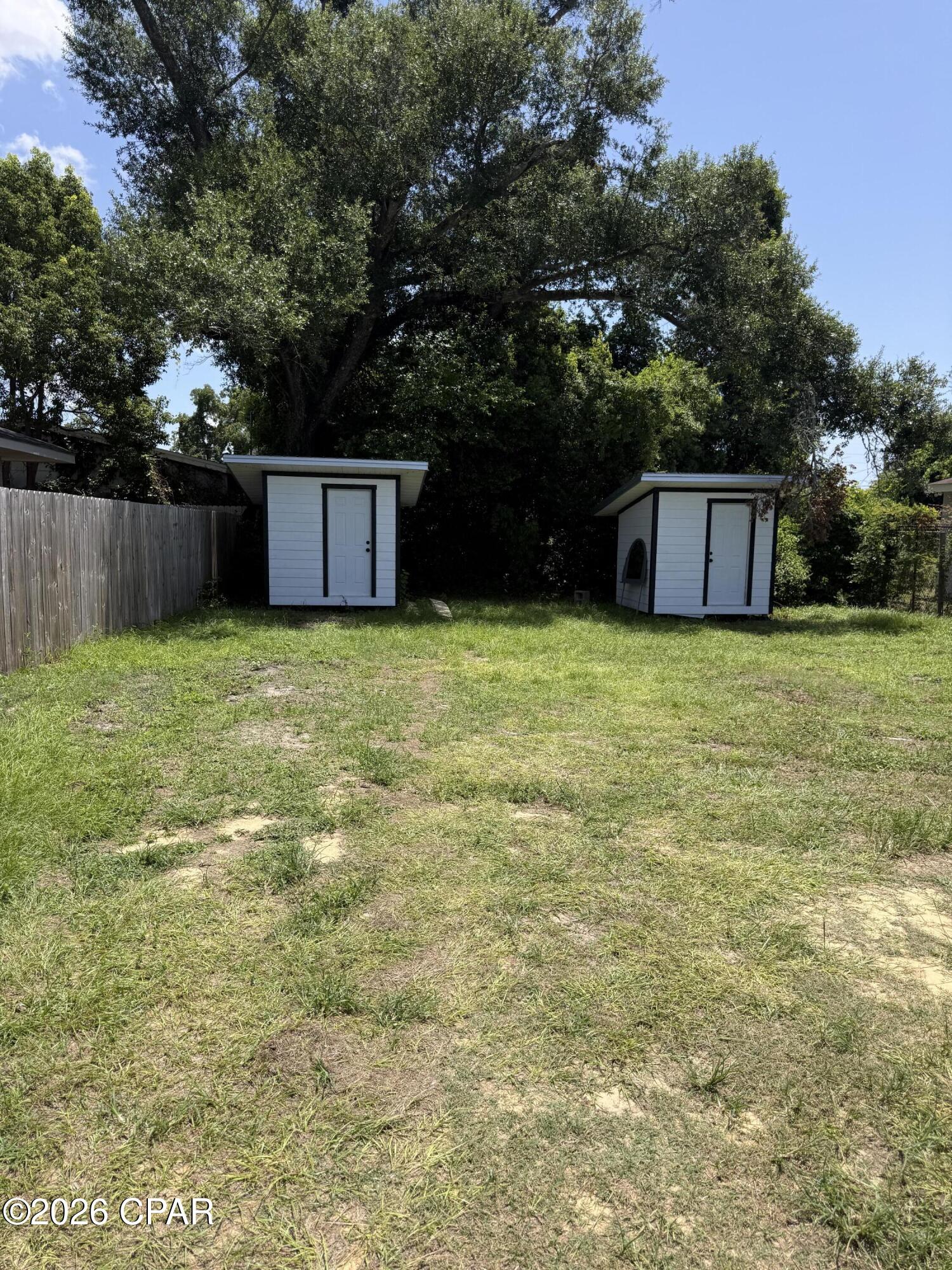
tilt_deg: -6.3
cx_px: 476
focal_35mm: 24
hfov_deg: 56.8
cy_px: 635
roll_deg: -0.9
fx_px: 880
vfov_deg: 71.6
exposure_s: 1/3425
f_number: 1.78
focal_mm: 6.76
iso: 80
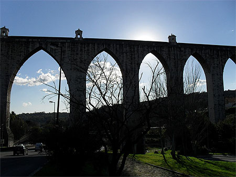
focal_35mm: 35
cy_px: 88
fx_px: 239
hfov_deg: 52.6
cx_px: 118
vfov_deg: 40.7
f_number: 8.4
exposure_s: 1/500
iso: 100
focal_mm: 6.3
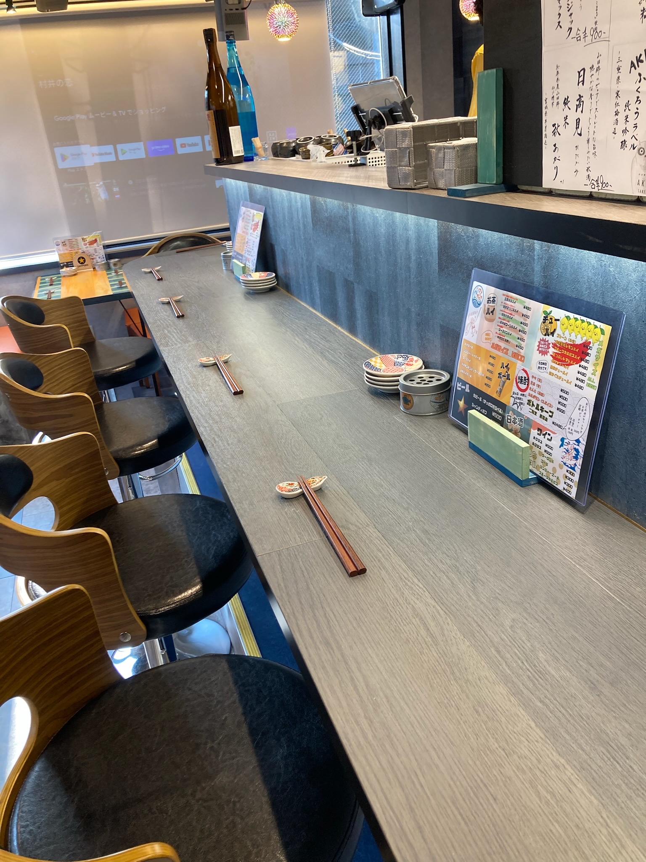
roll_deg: +6.5
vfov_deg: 63.4
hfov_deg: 49.7
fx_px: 697
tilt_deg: -22.1
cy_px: 431
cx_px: 323
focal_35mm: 28
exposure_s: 1/60
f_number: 1.8
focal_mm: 3.99
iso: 80
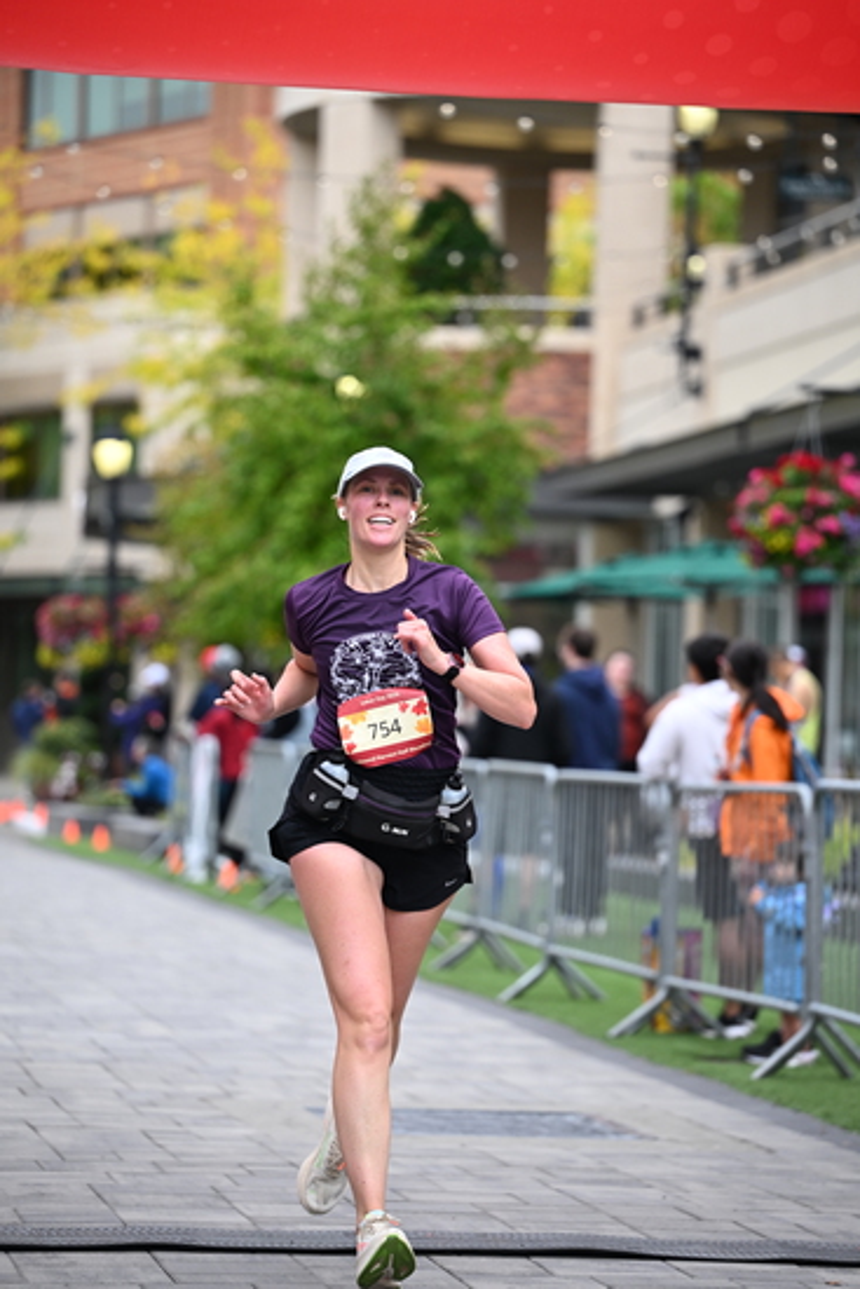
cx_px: 430
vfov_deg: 16.4
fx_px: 4476
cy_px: 644
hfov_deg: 11.0
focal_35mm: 125
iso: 640
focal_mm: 125
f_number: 2.8
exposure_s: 1/2000
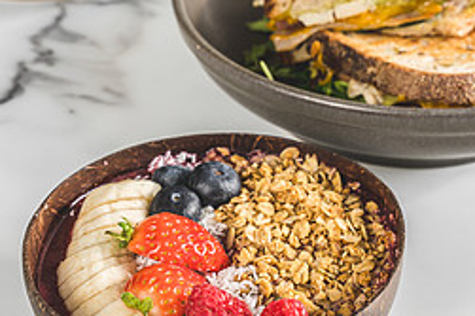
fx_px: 1279
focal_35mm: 97
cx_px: 269
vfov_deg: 14.1
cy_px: 121
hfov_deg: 21.0
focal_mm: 54
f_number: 10
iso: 100
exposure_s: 1/20
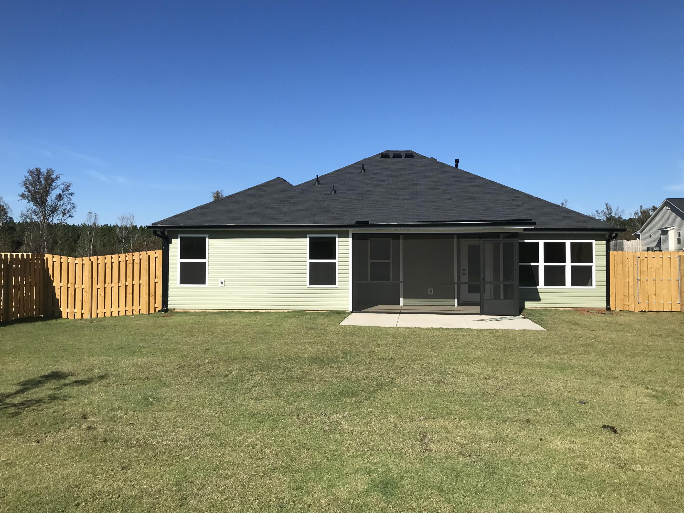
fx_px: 593
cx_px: 361
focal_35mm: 30
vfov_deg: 46.8
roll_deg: +0.2
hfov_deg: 59.9
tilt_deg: +1.9
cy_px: 244
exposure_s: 1/3425
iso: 20
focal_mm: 3.99
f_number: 1.8
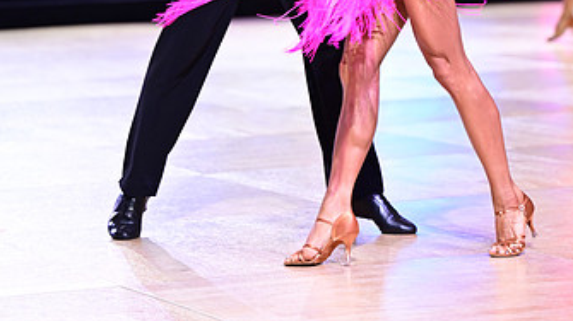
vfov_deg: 6.5
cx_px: 313
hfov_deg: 11.6
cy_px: -101
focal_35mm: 185
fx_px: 2809
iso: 2000
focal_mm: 102
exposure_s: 1/400
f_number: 2.8
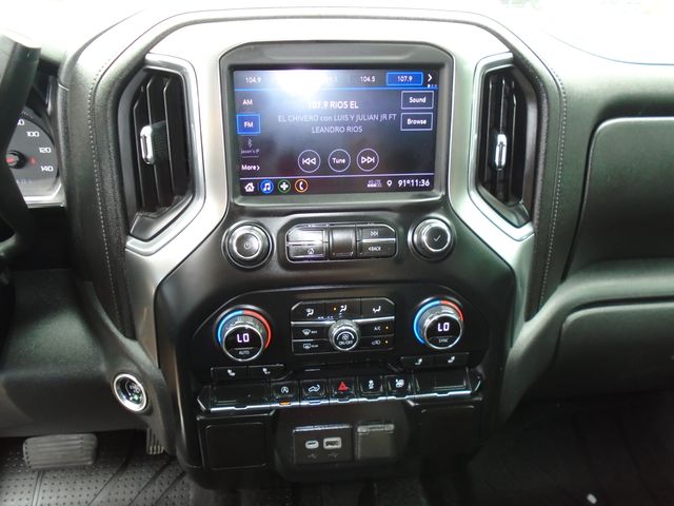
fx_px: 506
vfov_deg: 53.1
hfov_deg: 67.3
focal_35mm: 26
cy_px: 253
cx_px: 337
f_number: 3.2
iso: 200
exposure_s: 1/30
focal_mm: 4.6
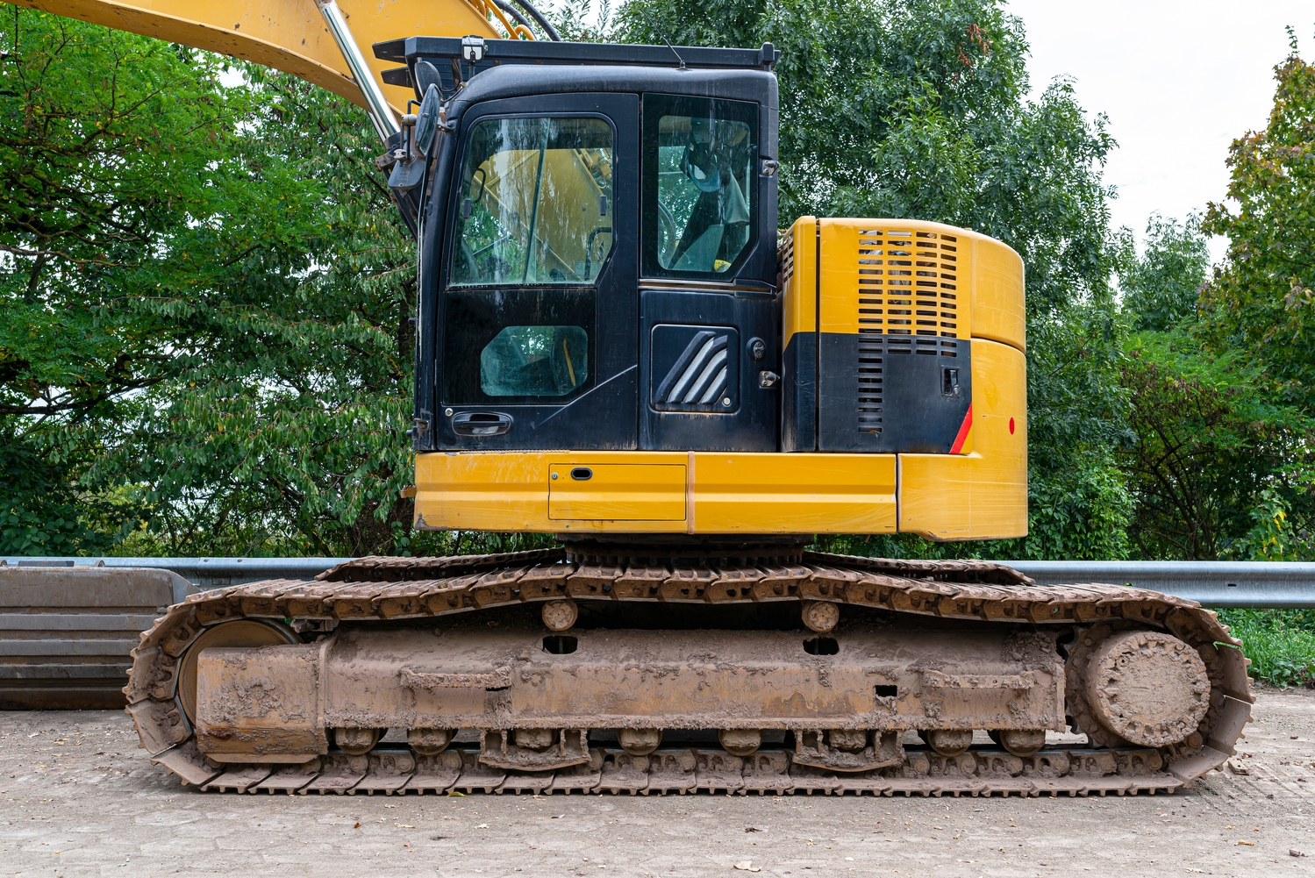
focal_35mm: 35
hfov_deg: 54.4
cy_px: 439
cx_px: 658
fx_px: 1279
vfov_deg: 37.9
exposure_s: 1/125
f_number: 8
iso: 200
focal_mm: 35
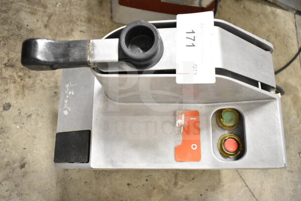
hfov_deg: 57.2
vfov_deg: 40.0
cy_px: 100
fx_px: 276
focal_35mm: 33
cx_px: 150
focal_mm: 22
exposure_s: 1/30
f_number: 3.8
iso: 5000
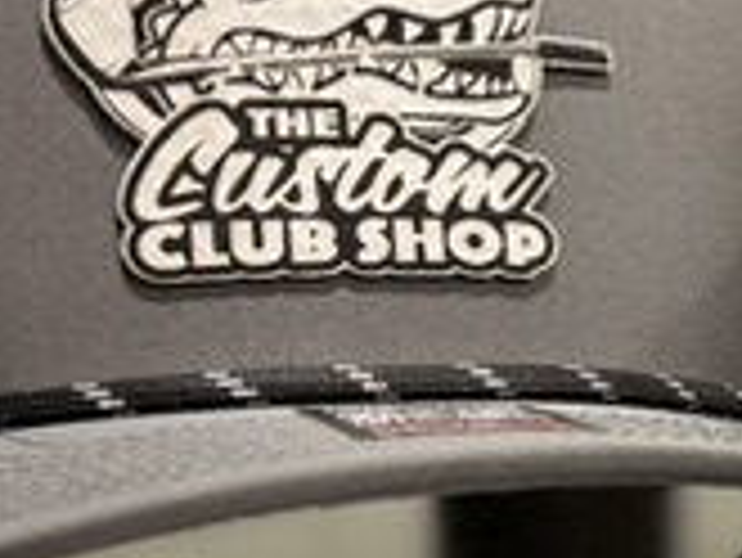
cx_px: 1111
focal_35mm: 149
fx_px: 3196
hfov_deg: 12.6
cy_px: 310
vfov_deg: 10.0
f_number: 1.78
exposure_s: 1/120
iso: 100
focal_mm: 6.76
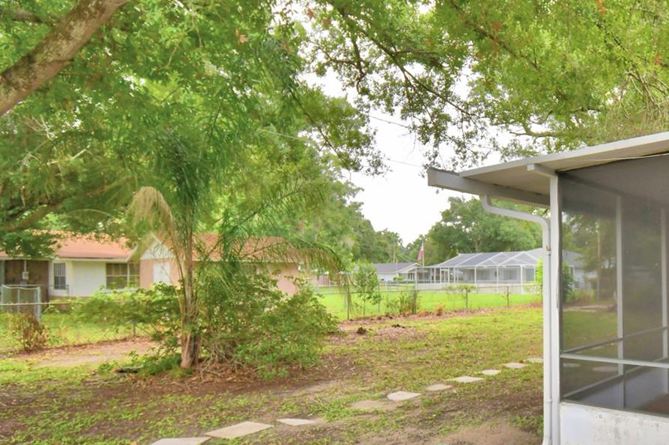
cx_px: 534
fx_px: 502
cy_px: 273
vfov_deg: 47.5
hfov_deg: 61.8
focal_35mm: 27
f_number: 4.5
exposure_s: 1/400
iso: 200
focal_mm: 10
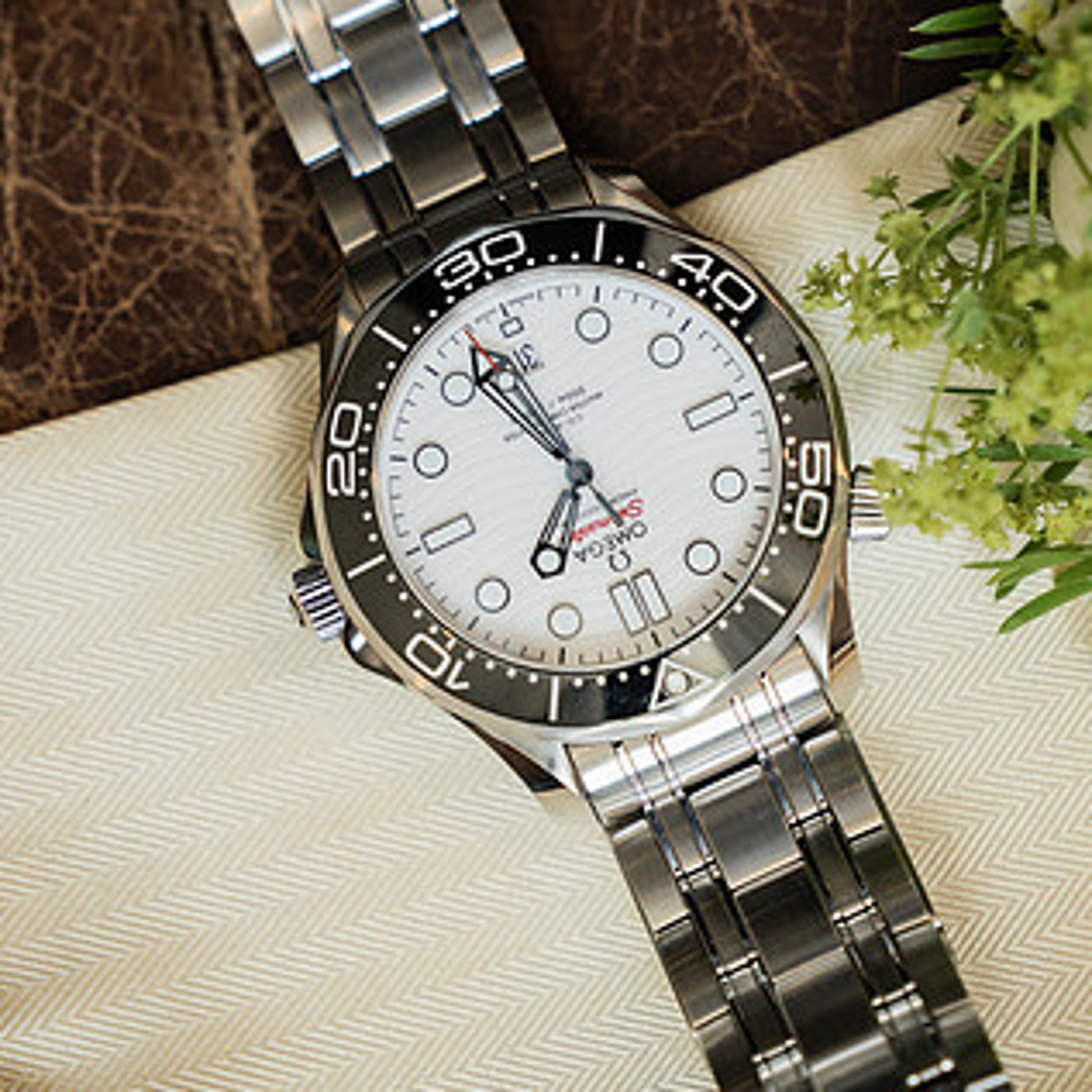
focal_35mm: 109
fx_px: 3890
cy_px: 522
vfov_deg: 16.0
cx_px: 648
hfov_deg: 16.0
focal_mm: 70
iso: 2000
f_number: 5.6
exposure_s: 1/200
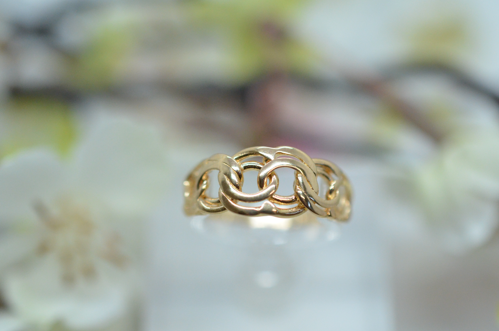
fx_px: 996
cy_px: 183
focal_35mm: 72
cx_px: 272
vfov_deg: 18.8
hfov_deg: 28.1
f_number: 4
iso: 2500
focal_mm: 40
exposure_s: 1/2500
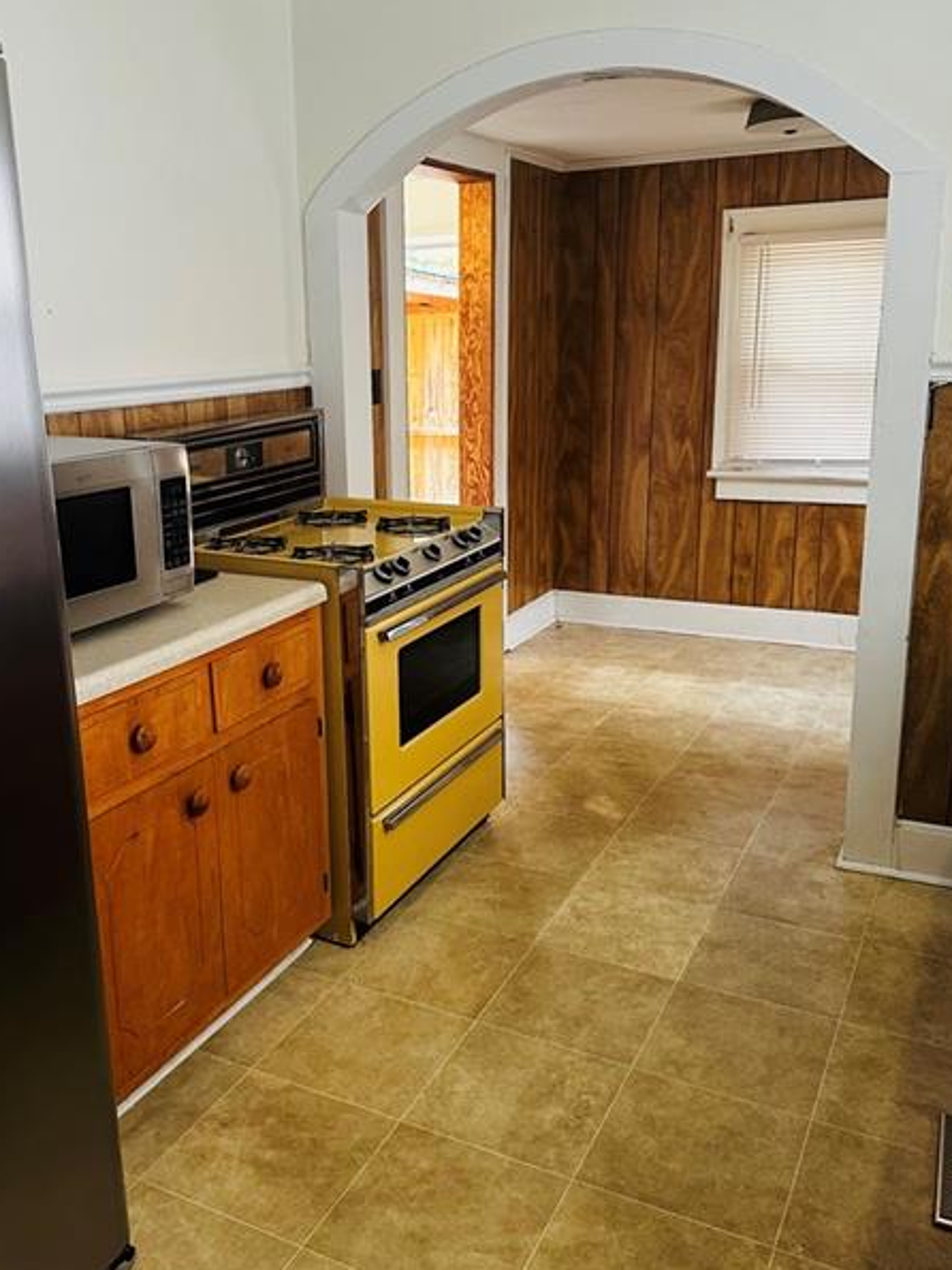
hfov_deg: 45.3
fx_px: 1137
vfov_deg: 58.3
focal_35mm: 31
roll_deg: +1.8
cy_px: 608
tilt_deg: -13.1
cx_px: 399
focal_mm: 6.86
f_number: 1.78
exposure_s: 1/60
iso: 320
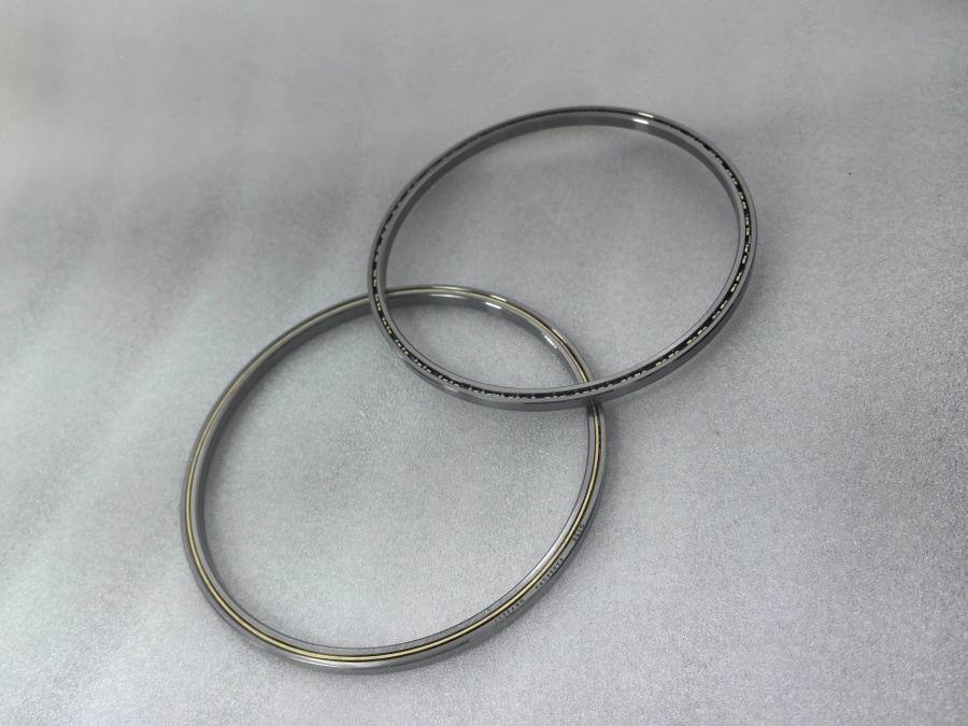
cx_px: 484
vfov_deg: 51.4
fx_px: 755
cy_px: 363
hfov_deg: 65.3
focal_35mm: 27
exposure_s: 1/100
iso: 160
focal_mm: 5.75
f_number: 2
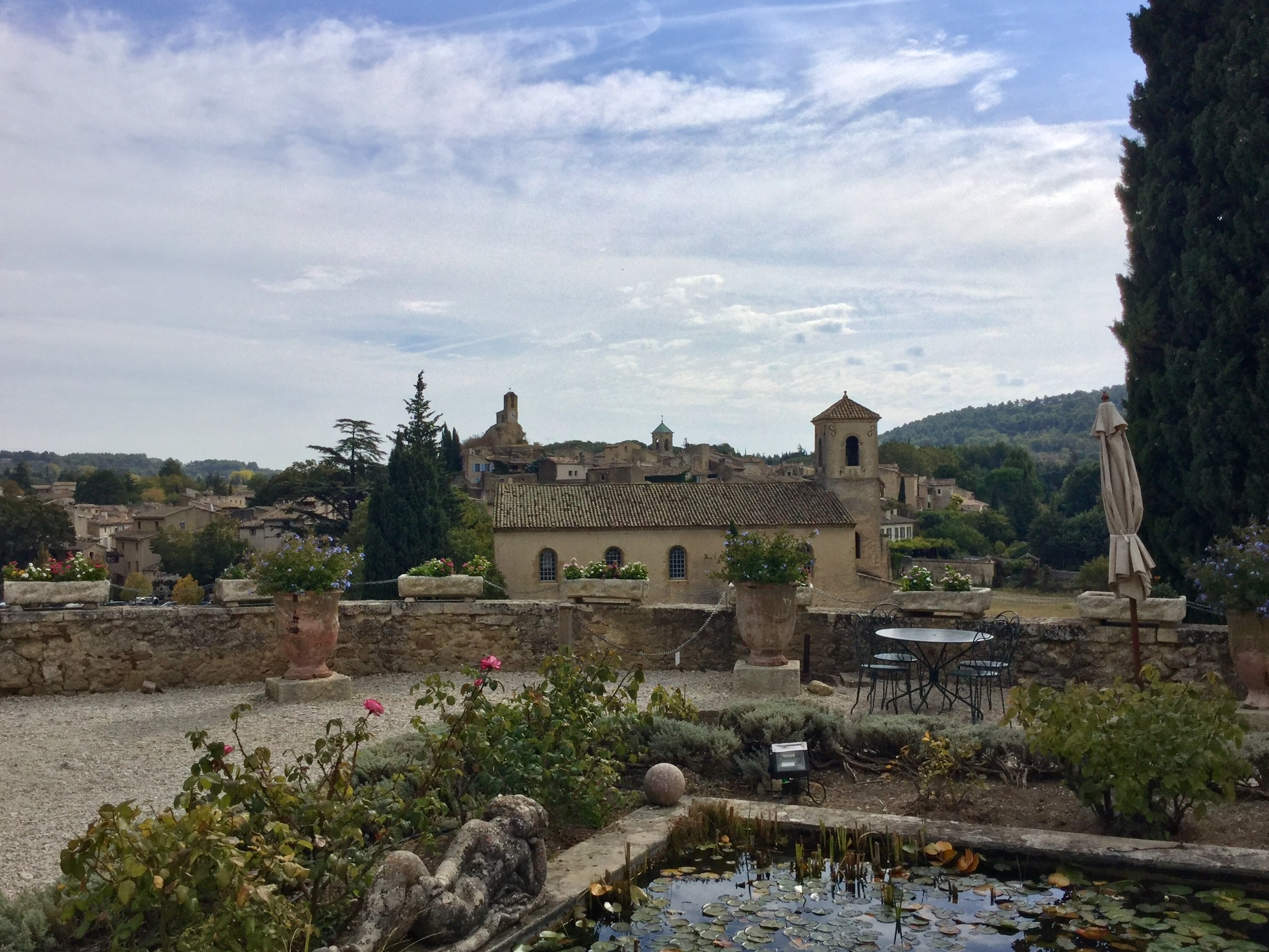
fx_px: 1246
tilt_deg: -0.3
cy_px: 485
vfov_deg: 41.8
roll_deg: +0.4
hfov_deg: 54.0
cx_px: 641
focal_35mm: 34
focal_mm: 3.3
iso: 25
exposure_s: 1/3546
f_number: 2.4
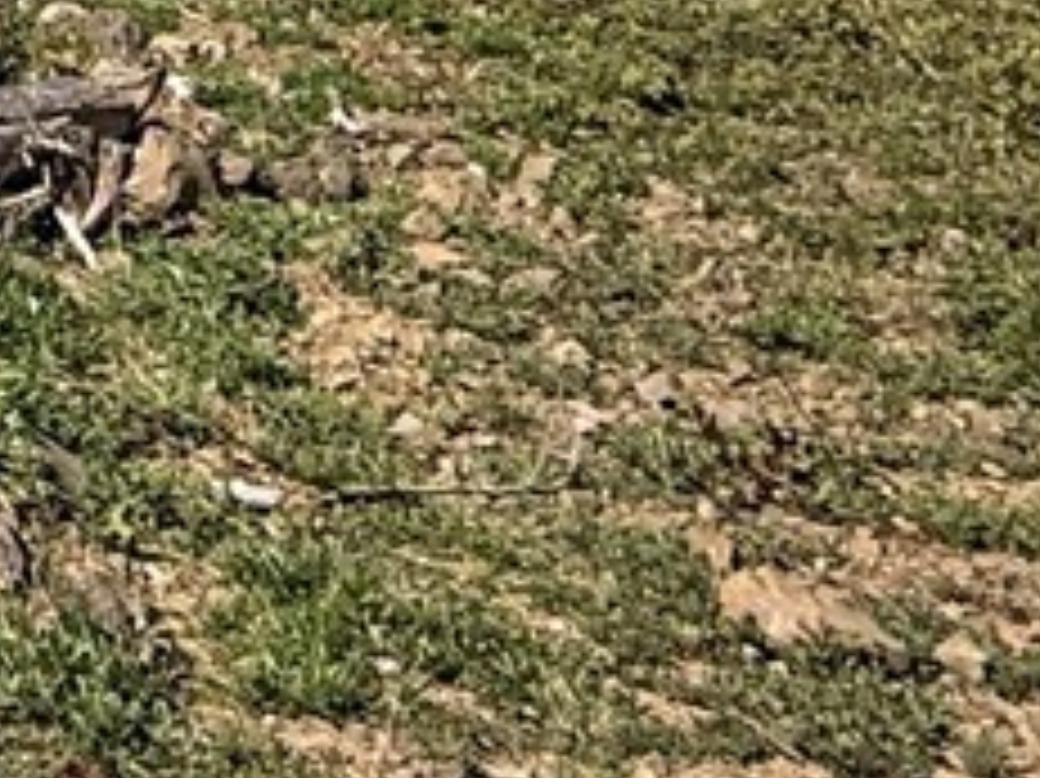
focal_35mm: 97
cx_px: -1144
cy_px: -652
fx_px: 2913
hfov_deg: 15.4
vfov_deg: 13.5
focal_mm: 2.22
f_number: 2.2
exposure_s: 1/2092
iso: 50
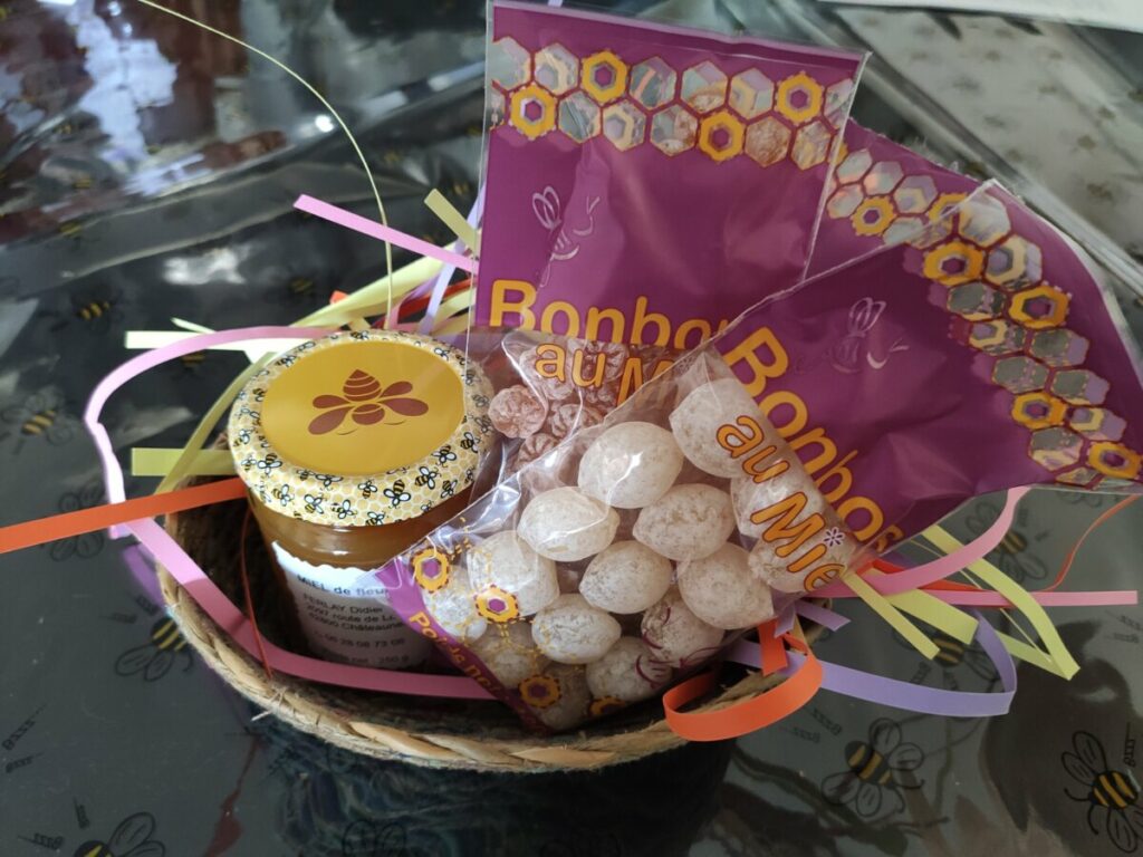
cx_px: 572
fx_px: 859
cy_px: 428
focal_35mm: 26
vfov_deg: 53.1
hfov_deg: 67.3
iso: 1487
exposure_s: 1/20
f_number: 1.75
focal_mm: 4.77
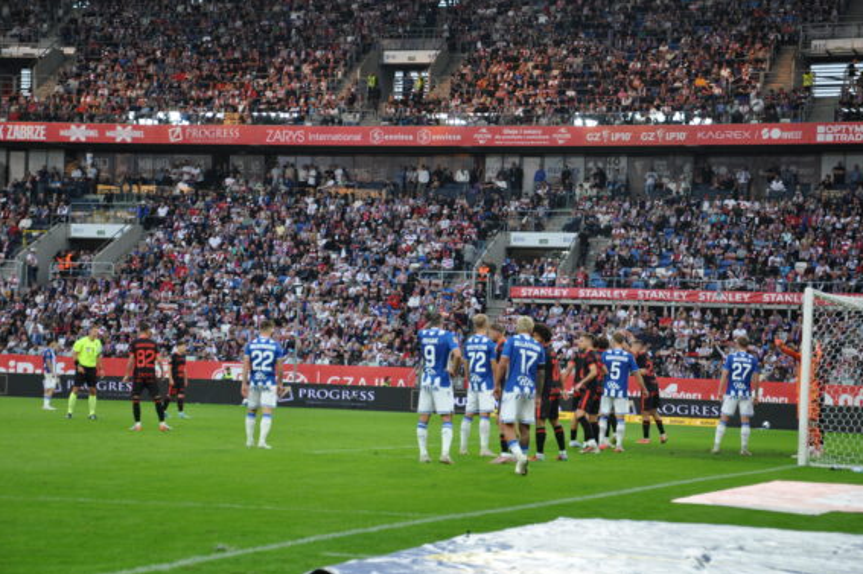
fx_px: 2299
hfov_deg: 21.3
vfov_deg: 14.2
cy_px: 282
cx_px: 444
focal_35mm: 96
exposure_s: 1/80
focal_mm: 62
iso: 250
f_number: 5.3
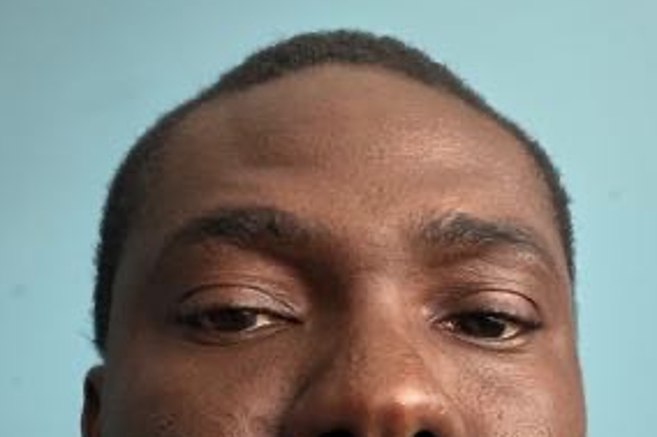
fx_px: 1204
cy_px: 386
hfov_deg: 30.4
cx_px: 407
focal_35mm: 66
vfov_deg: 20.2
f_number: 2.2
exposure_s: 1/56
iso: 400
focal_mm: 2.71
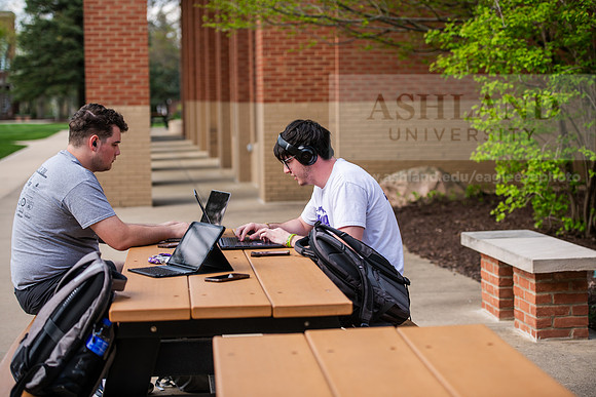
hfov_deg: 26.0
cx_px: 298
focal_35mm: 78
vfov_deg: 17.5
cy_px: 198
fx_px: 1292
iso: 80
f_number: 3.2
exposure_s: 1/400
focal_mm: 78
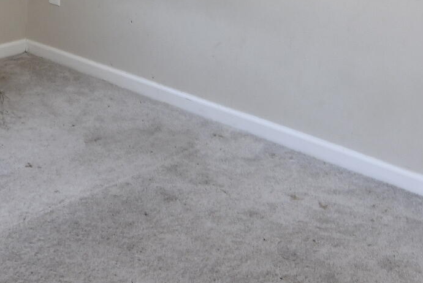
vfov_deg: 17.6
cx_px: 34
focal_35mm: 74
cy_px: -52
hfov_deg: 26.3
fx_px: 871
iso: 200
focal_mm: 12
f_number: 4
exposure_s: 1/60
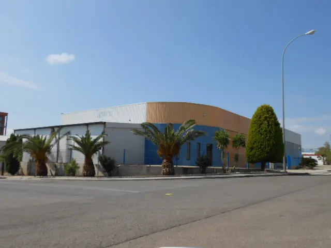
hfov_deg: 60.0
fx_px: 287
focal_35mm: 30
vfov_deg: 46.8
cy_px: 124
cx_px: 166
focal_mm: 5.3
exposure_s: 1/1250
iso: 80
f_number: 3.8
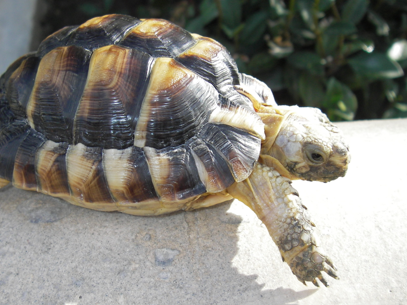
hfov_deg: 41.1
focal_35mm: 46
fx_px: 541
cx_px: 173
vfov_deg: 31.5
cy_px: 158
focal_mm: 6.3
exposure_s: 1/160
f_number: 3.3
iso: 50
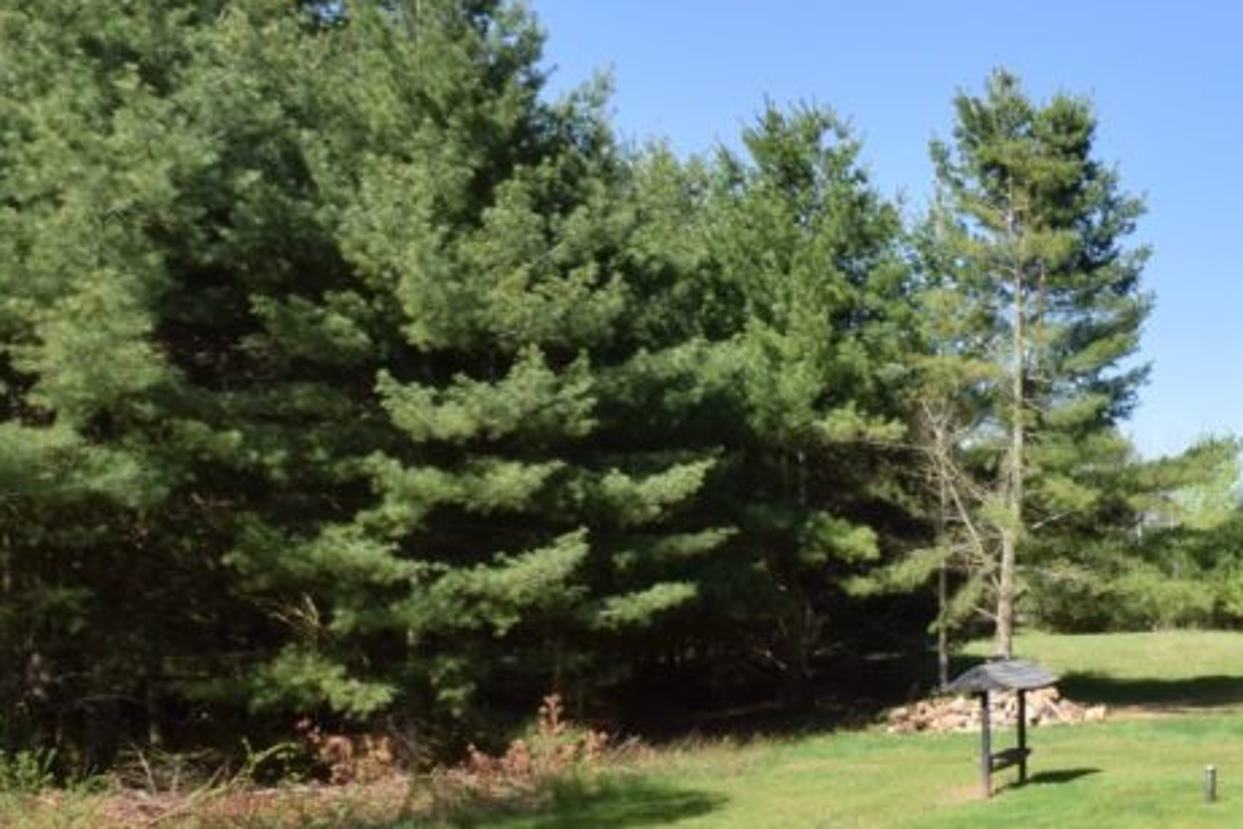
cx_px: 1289
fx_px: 1346
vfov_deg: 33.8
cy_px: 571
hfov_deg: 41.8
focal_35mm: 39
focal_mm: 10
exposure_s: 1/200
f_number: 16
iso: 320
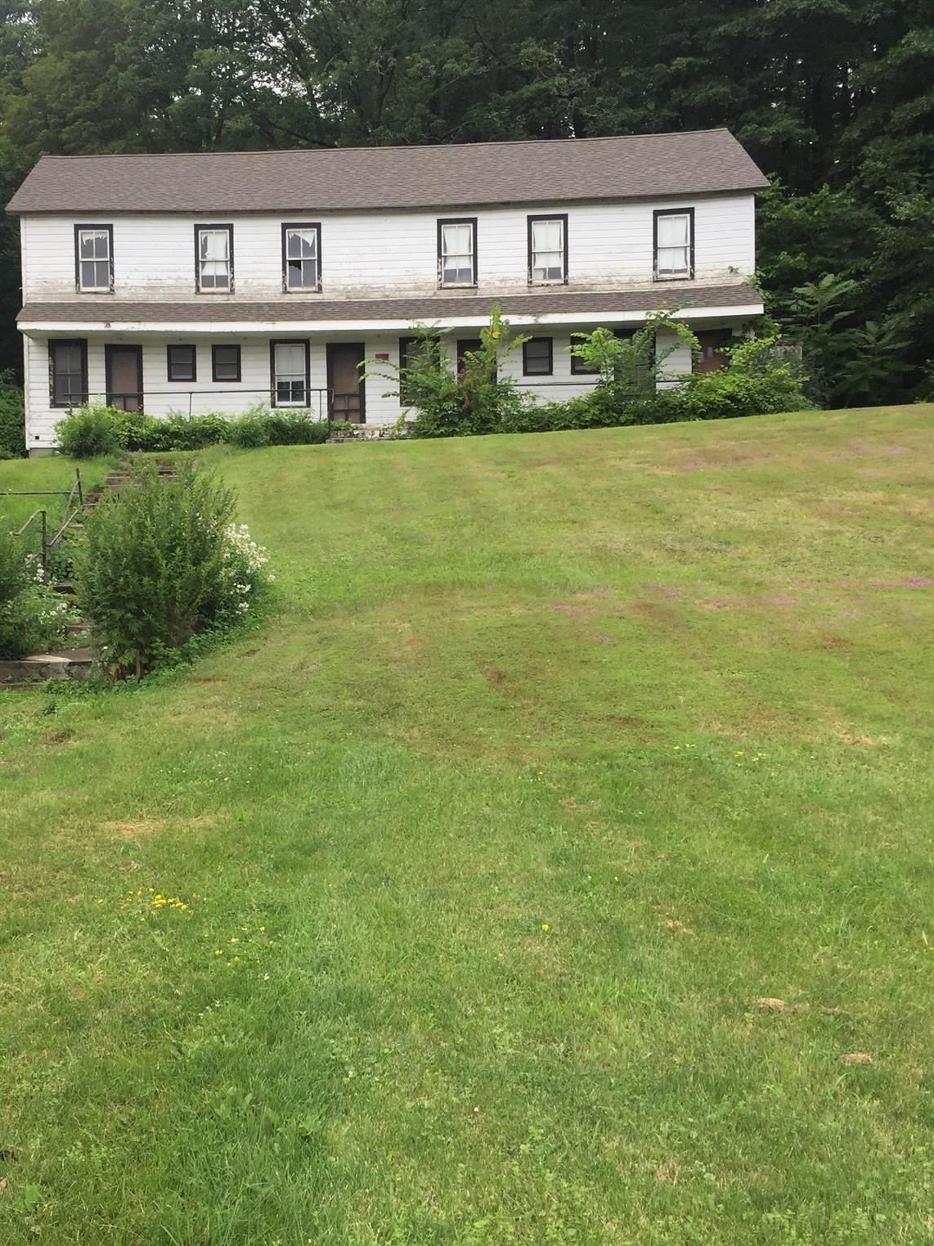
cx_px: 287
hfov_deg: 36.3
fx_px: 1403
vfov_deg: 47.9
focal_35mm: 39
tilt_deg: -3.1
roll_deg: +0.4
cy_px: 625
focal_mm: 4.15
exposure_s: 1/366
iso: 32
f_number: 2.2
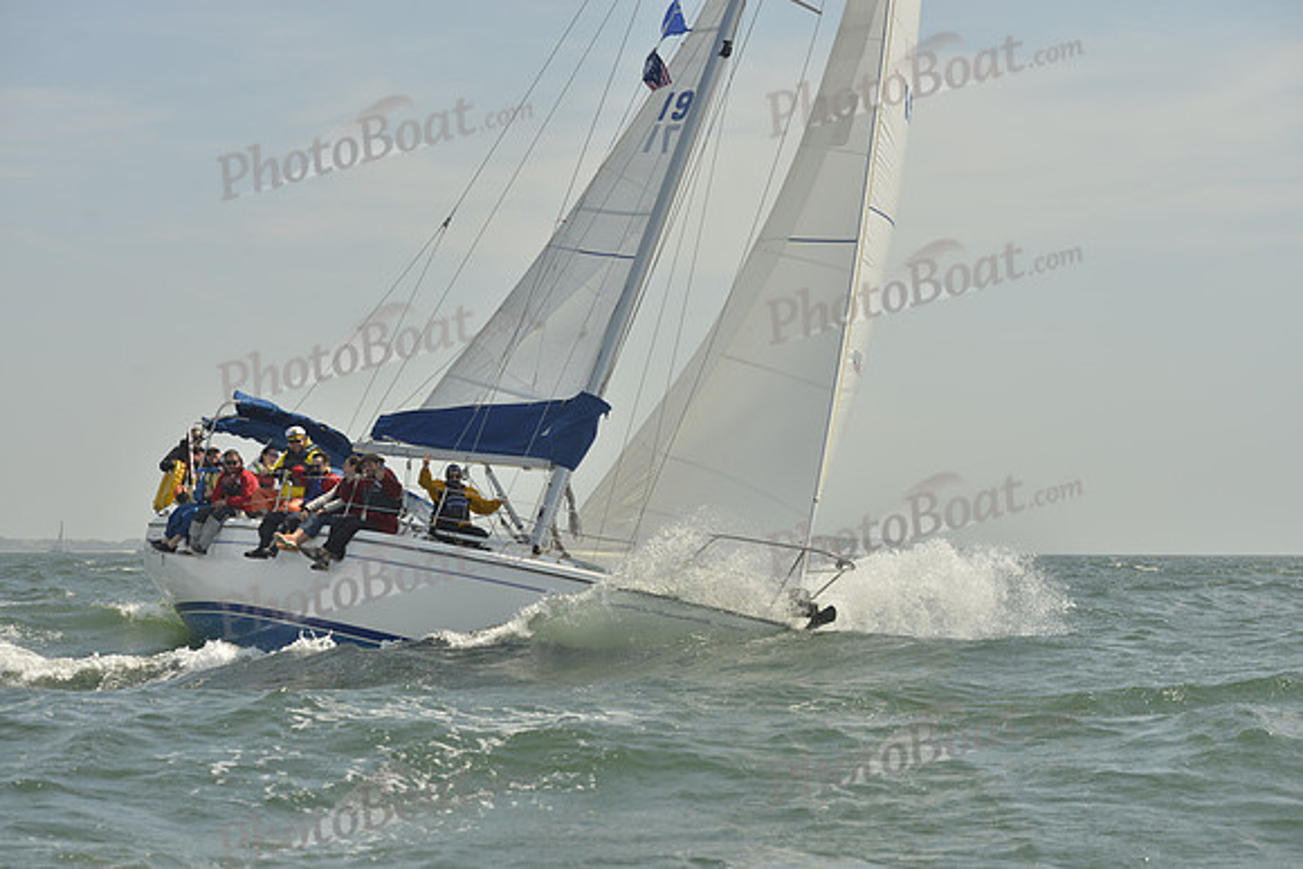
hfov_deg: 24.8
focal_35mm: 82
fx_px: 2968
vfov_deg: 16.7
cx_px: 652
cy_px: 434
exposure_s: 1/1250
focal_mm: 82
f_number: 7.1
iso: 200
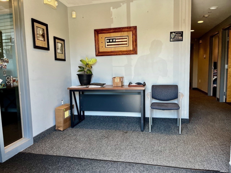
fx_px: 174
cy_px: 86
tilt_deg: -7.2
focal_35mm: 26
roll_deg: +1.8
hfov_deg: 67.3
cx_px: 116
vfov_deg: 53.1
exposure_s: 1/120
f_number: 1.6
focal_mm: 5.1
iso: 64
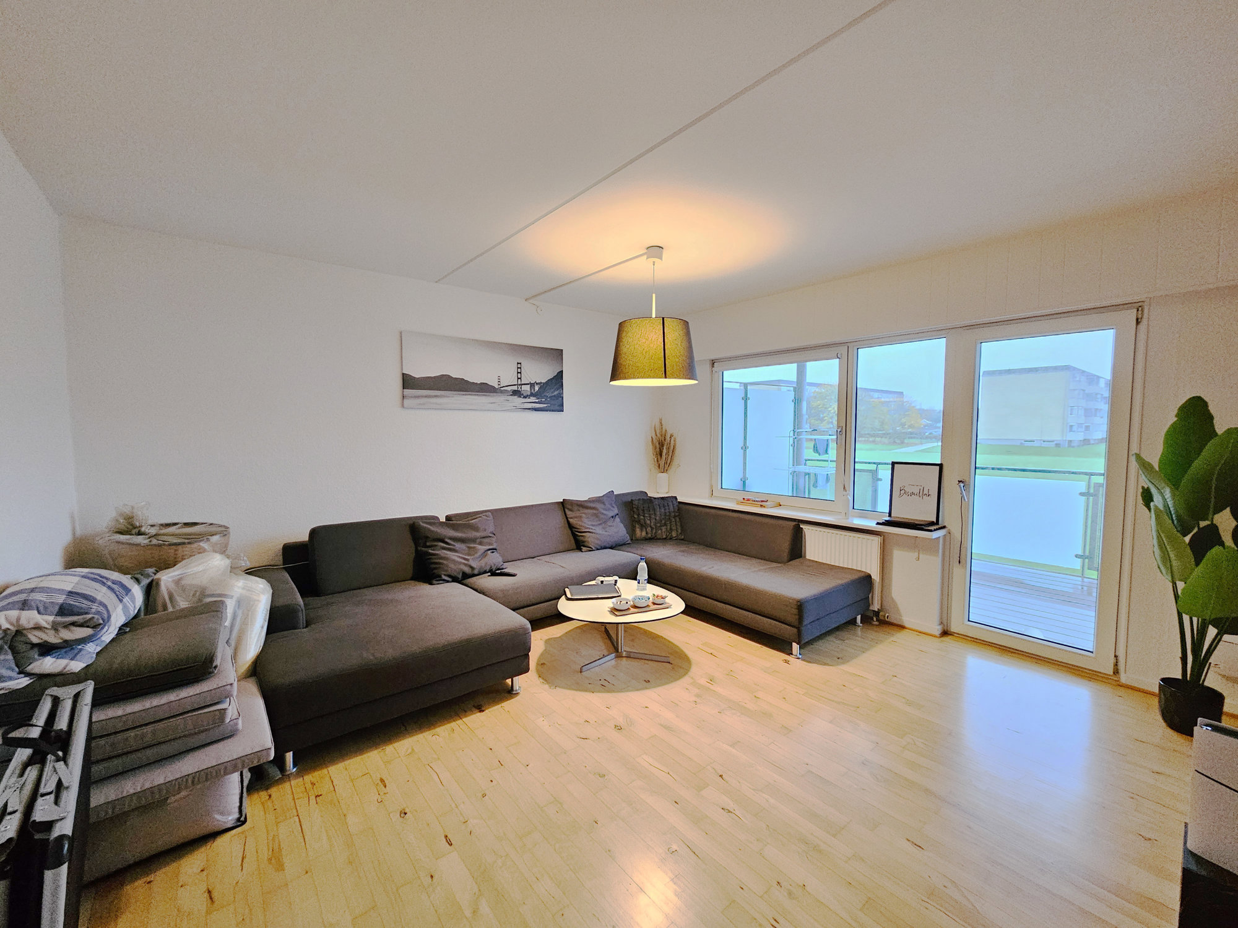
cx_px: 619
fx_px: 465
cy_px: 464
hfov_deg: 106.2
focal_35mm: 13
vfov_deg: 89.9
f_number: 2.2
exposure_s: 1/25
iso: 640
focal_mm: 2.2
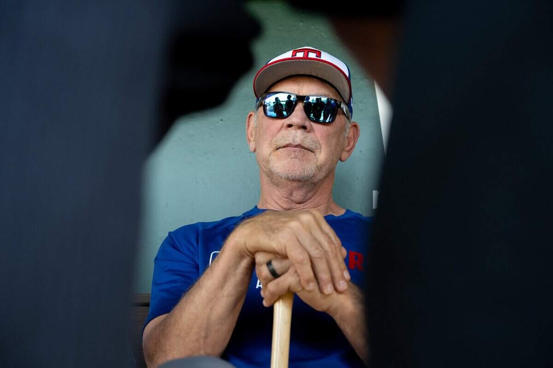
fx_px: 814
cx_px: 276
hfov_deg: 37.5
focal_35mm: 53
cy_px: 184
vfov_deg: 25.5
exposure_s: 1/125
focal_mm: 53
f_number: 4
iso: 400
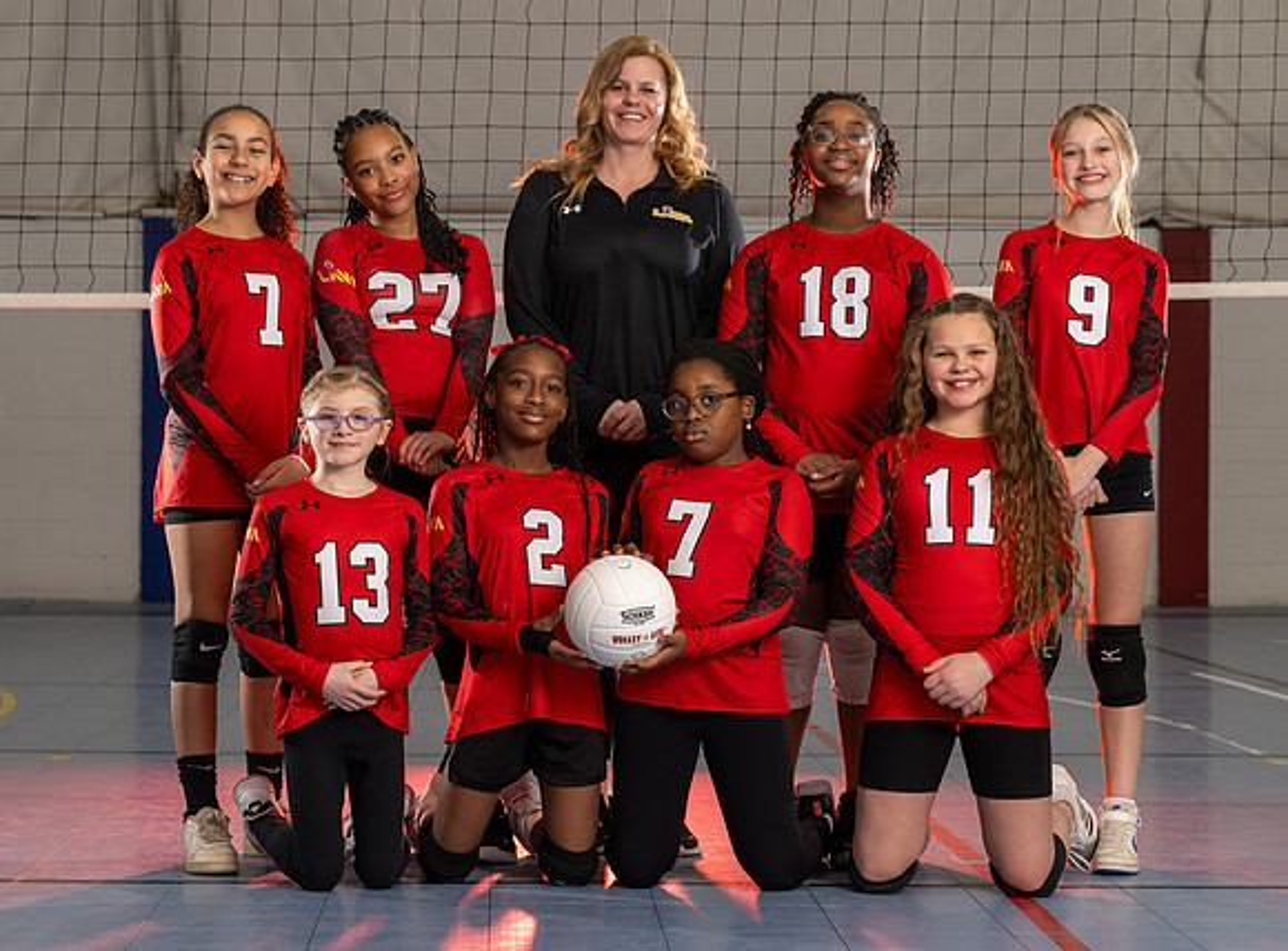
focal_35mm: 83
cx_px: 548
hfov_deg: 23.6
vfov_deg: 17.5
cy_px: 436
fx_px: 3085
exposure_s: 1/100
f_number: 5.6
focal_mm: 70
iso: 200
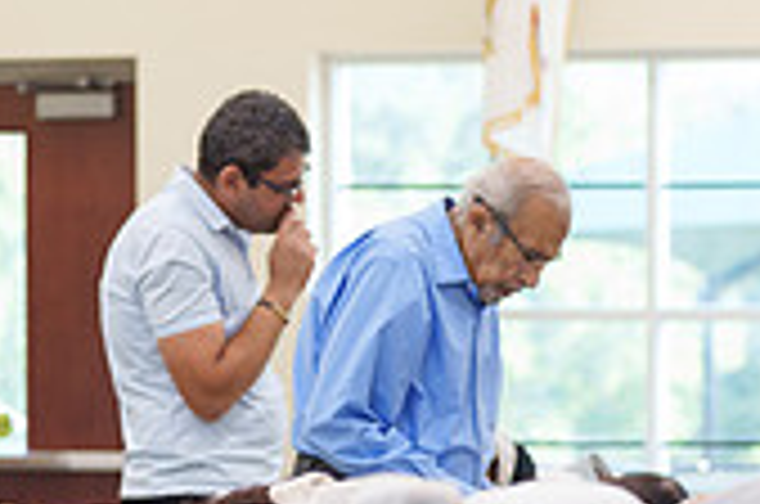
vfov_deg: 5.3
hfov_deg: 7.9
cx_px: 1030
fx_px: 5436
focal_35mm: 258
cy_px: 668
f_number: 2.8
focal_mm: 75
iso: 1250
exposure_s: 1/160
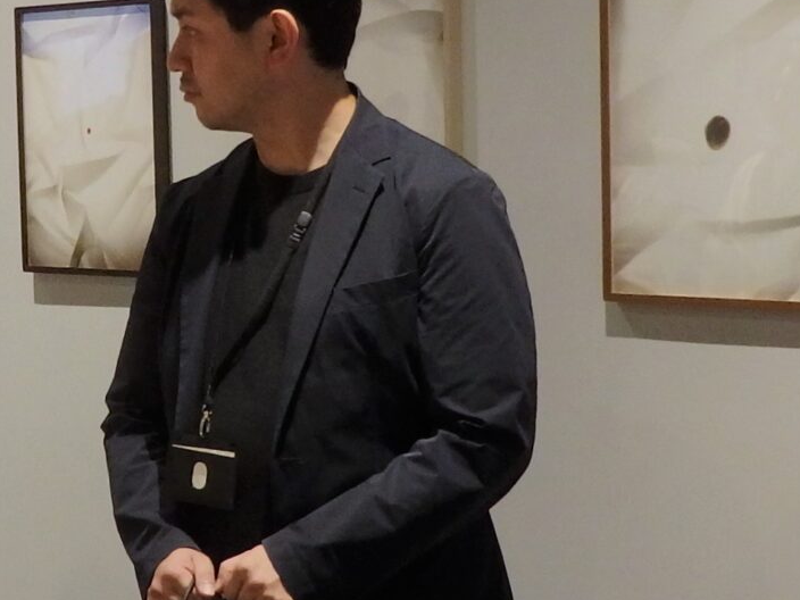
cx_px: 7
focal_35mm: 71
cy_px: -17
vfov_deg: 20.0
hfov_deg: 26.0
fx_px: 1641
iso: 250
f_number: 3
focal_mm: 4.5
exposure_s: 1/30
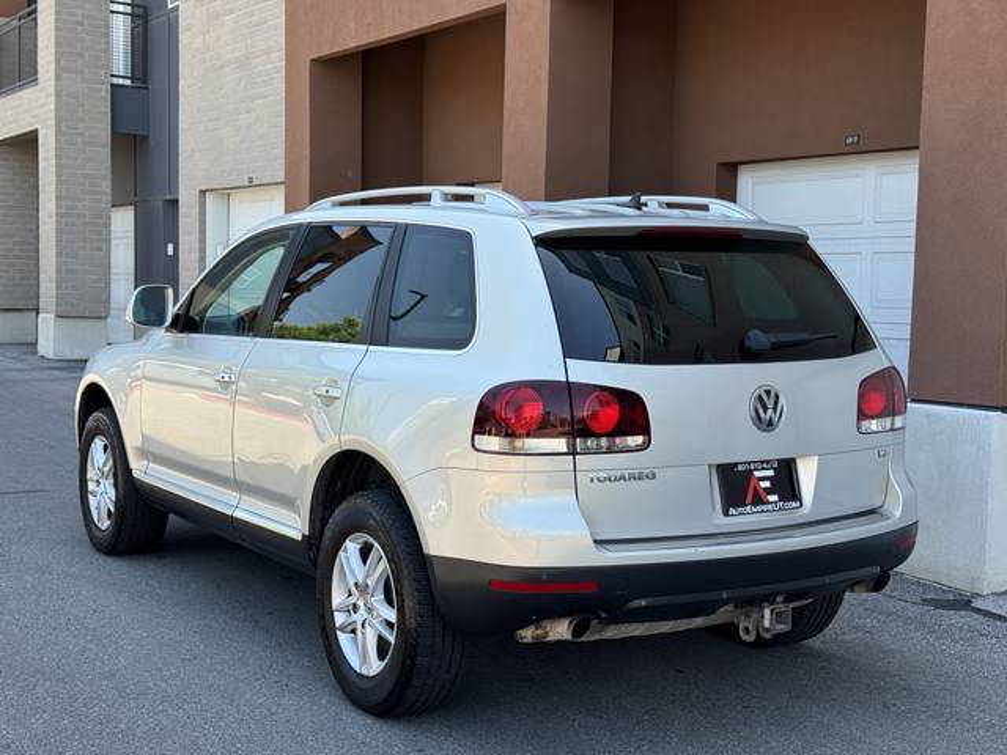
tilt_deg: -4.5
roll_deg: -1.9
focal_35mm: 48
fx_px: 1396
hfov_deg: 39.7
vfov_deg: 30.3
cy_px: 378
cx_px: 504
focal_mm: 6.76
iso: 64
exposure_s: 1/685
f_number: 1.78
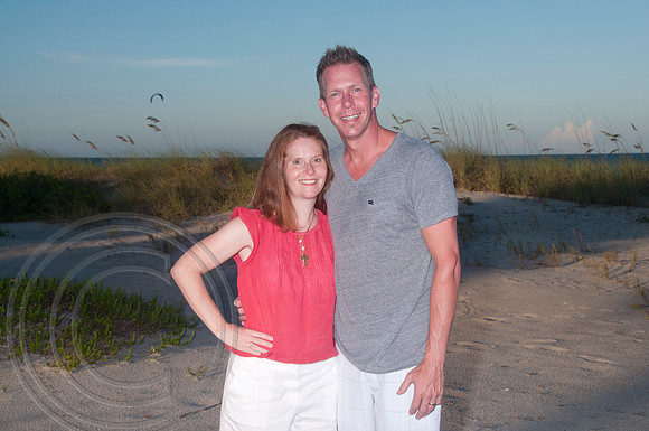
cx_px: 324
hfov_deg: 33.4
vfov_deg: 22.6
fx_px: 1080
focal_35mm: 60
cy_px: 216
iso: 100
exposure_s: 1/250
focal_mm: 40
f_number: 10
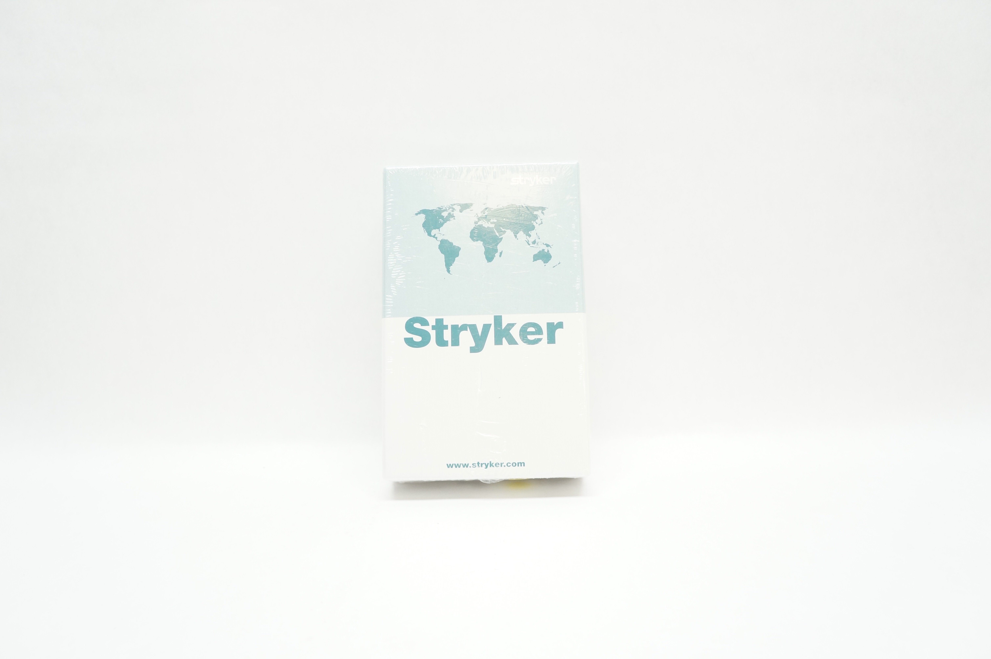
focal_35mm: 27
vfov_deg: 47.8
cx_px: 496
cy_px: 330
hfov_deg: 67.4
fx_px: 742
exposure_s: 1/60
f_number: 6.3
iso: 800
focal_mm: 18
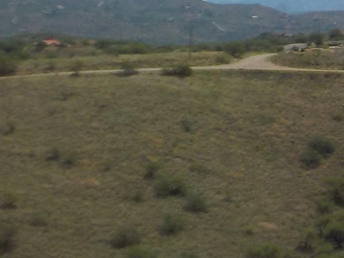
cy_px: 75
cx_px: 702
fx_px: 1958
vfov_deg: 7.5
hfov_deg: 9.4
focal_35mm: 197
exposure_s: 1/1250
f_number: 4.2
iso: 125
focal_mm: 6.4
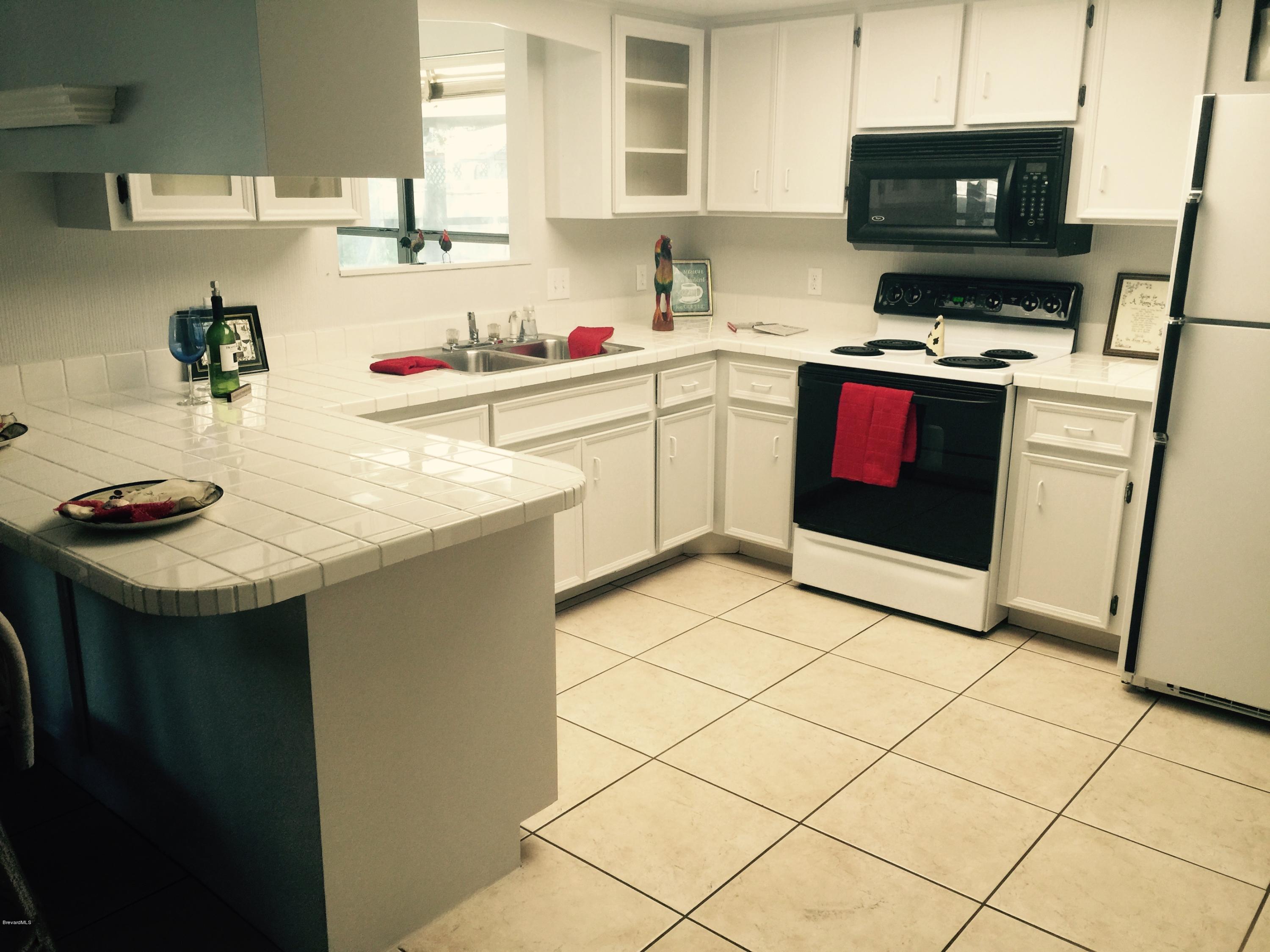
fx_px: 1064
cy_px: 476
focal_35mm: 29
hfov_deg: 61.7
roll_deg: -0.7
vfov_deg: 48.2
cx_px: 635
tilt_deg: -14.4
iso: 40
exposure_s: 1/30
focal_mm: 4.15
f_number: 2.2
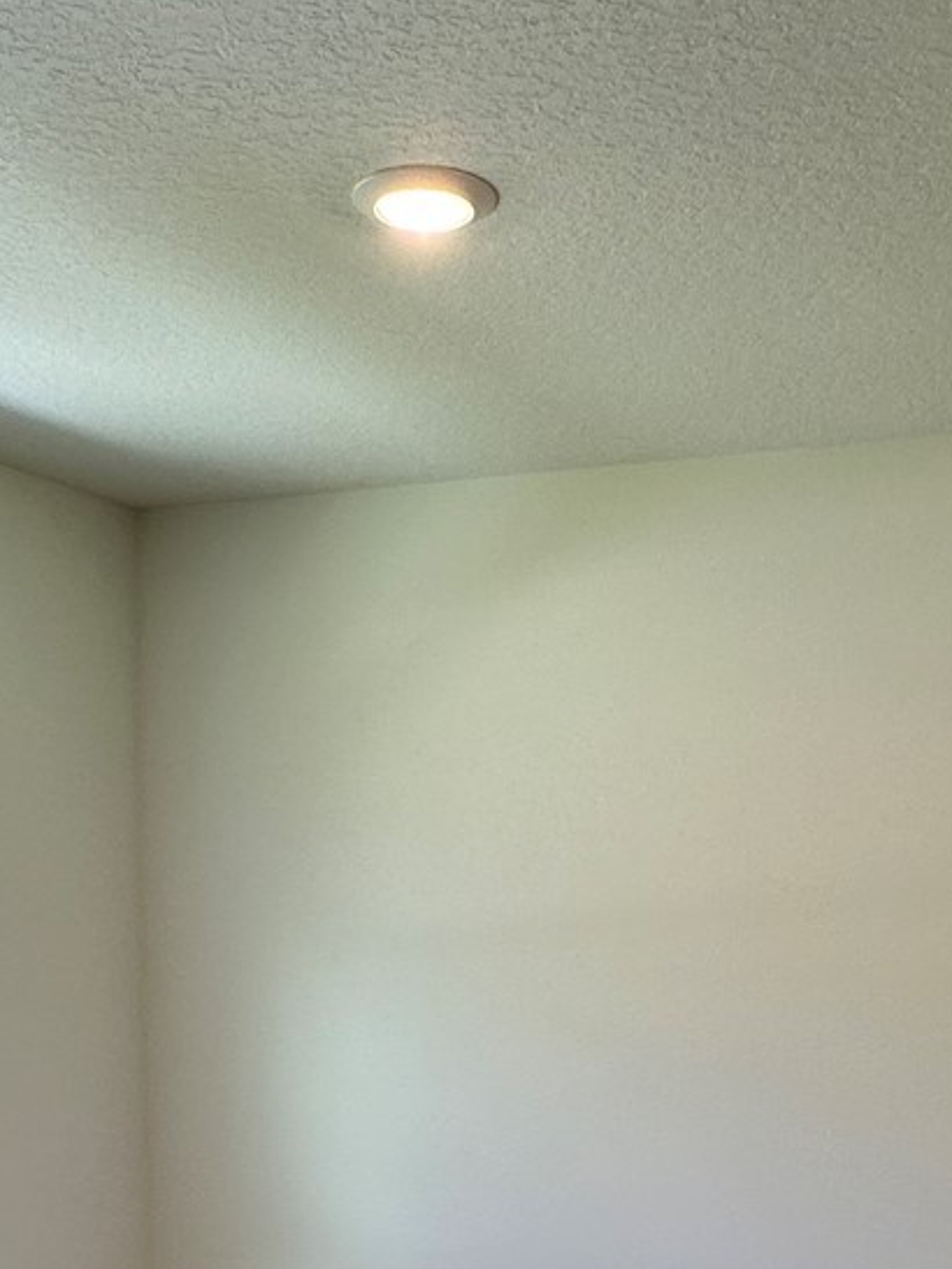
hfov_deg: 35.1
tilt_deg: -10.4
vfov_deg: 41.7
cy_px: 1167
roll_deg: -1.6
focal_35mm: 41
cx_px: 427
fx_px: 1502
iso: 64
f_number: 2.2
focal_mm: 2.22
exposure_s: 1/120
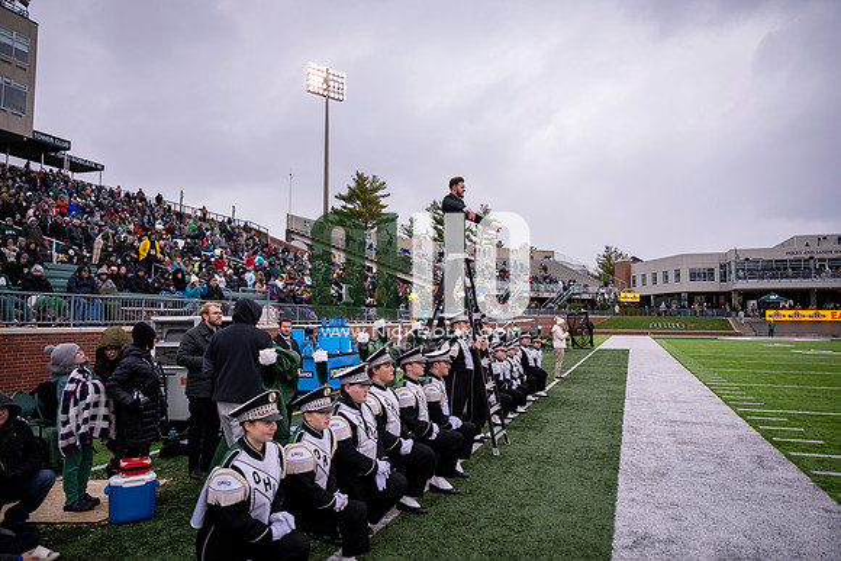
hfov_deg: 73.7
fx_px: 561
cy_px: 280
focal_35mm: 24
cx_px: 420
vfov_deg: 53.2
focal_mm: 24
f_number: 2.8
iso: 100
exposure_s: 1/500
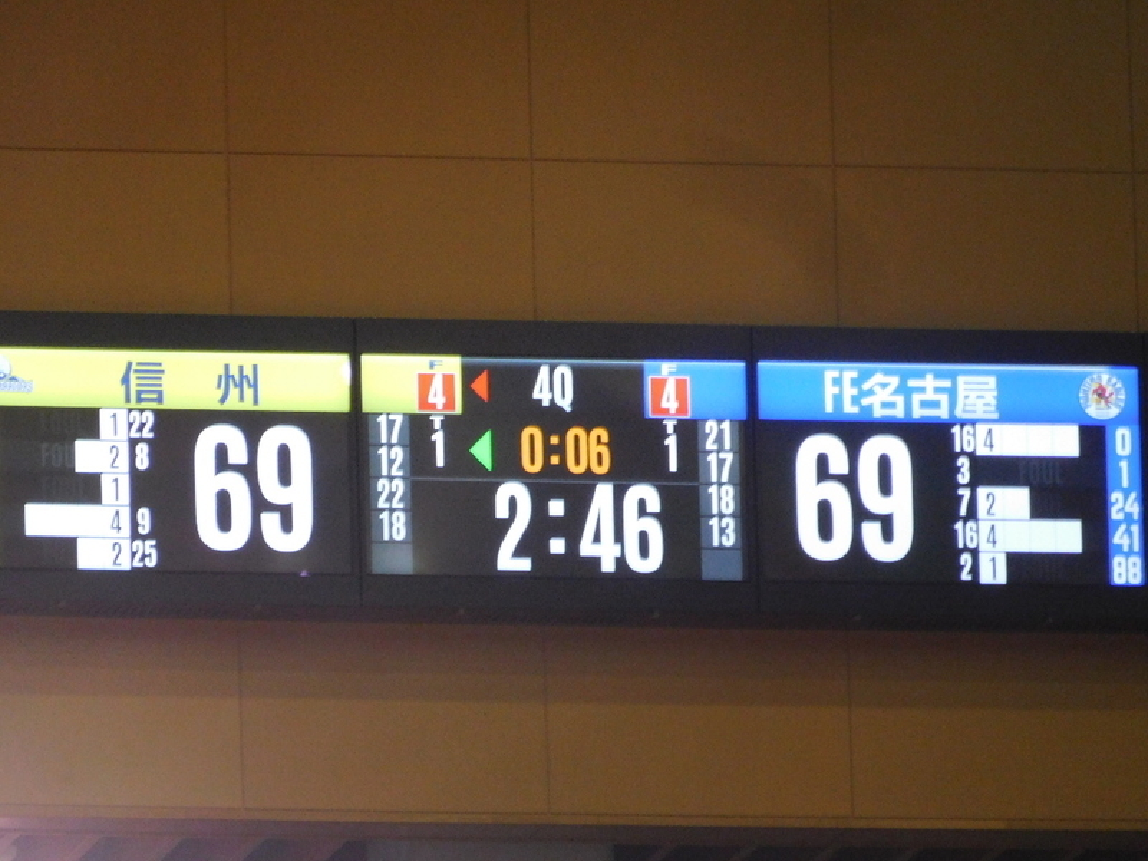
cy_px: 430
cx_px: 574
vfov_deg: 3.3
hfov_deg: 4.4
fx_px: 14924
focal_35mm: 450
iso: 800
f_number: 6.4
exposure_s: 1/30
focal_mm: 80.3
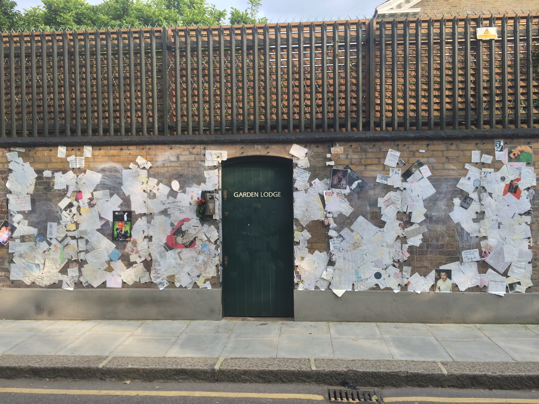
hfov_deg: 60.0
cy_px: 202
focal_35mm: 30
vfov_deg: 46.8
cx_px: 270
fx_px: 467
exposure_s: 1/586
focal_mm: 4.12
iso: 32
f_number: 2.2
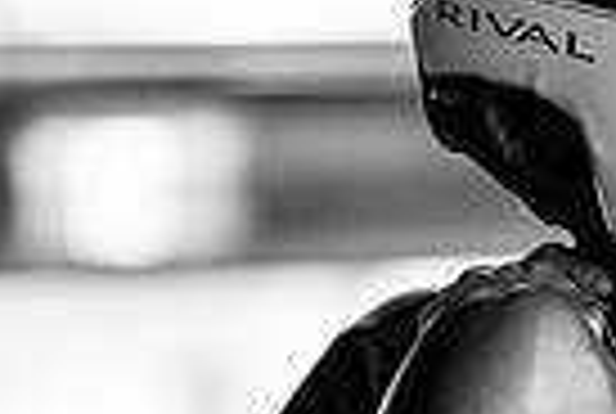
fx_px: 10855
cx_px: 652
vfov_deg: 2.2
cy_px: 538
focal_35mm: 633
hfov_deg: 3.2
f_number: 2
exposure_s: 1/800
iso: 4000
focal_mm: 150
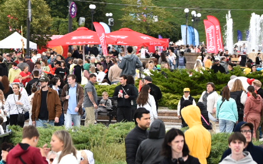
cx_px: -129
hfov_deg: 4.8
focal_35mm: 431
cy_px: -44
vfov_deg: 3.0
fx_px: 3089
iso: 400
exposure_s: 1/2500
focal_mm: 110
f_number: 4
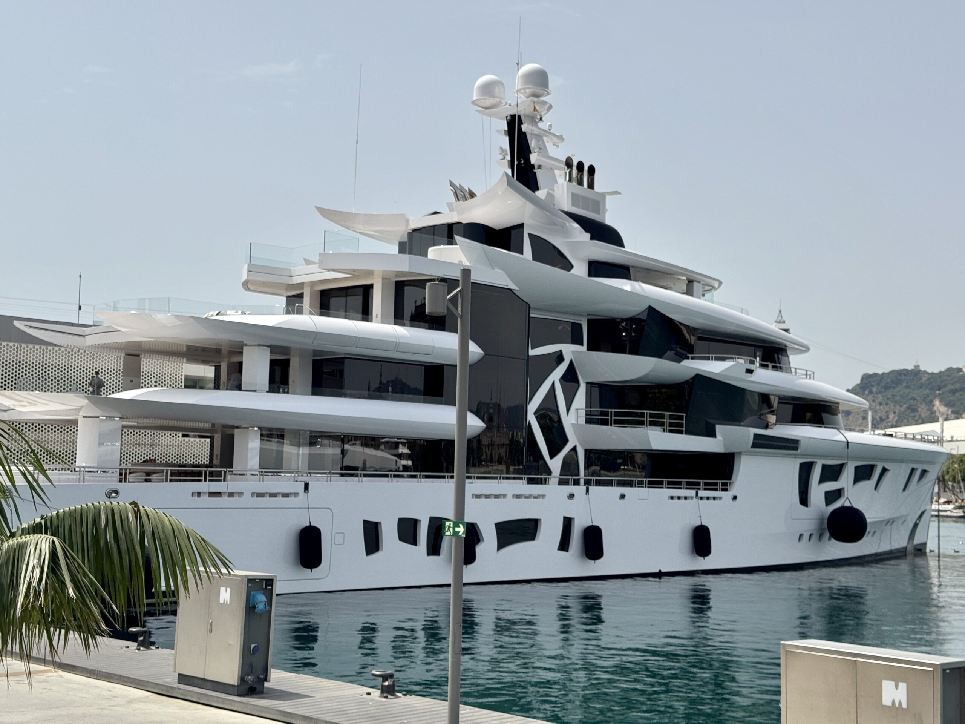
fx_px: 1338
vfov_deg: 30.3
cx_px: 482
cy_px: 362
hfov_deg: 39.7
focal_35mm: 48
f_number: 1.78
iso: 64
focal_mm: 6.76
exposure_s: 1/6410
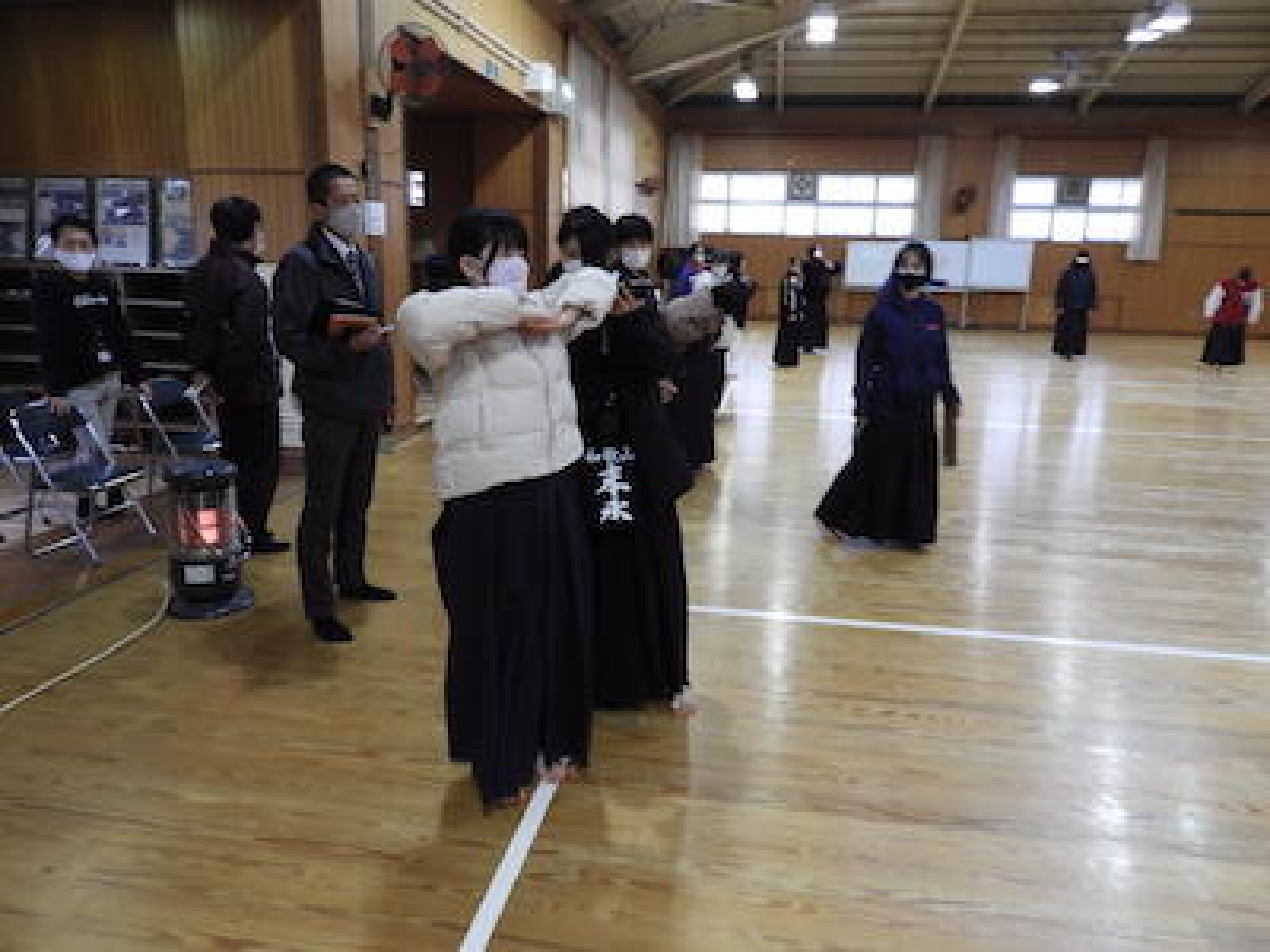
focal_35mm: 24
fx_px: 881
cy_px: 476
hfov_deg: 71.6
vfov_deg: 56.8
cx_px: 635
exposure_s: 1/30
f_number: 3.3
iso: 220
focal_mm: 4.3
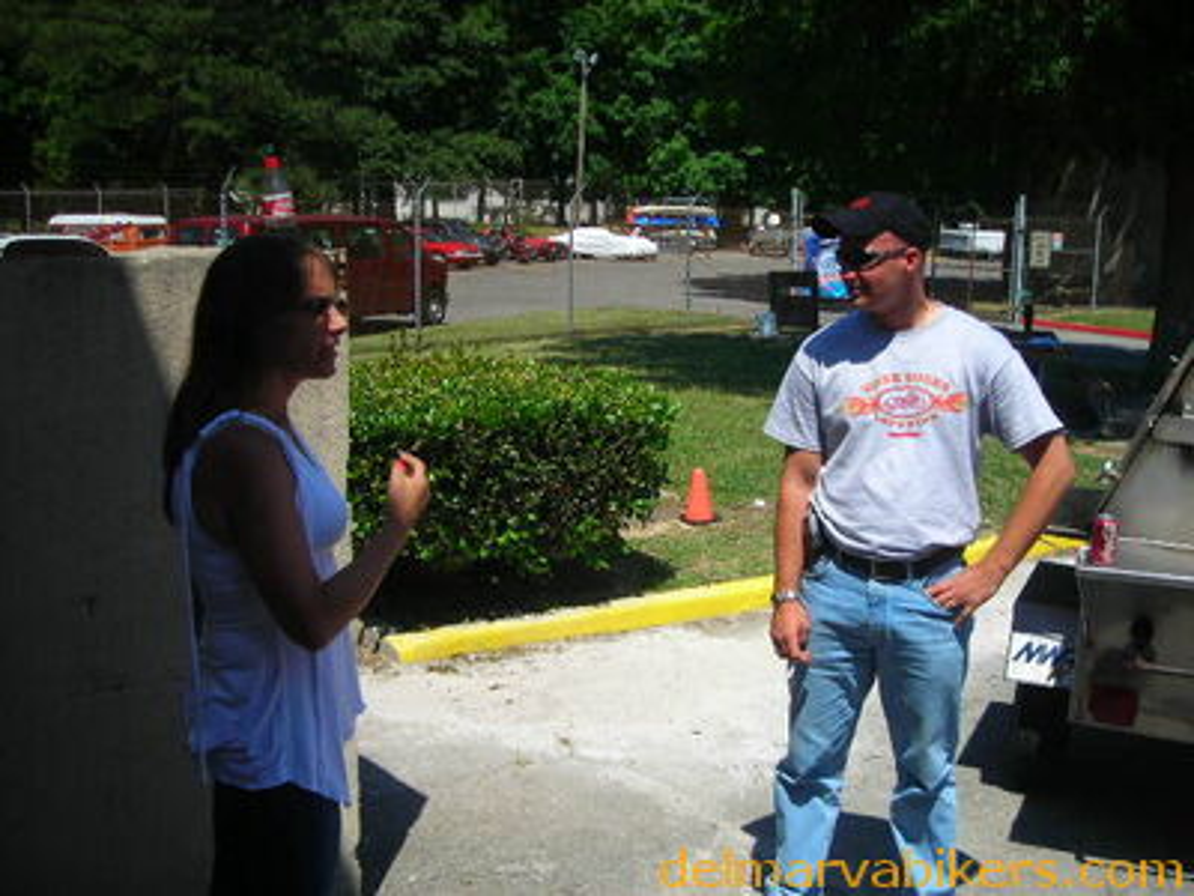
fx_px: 1311
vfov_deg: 37.7
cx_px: 597
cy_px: 448
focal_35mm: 38
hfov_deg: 49.0
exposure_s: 1/186
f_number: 6.4
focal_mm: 6.3
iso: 50
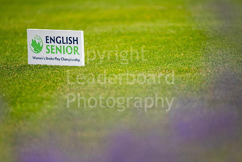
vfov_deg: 4.6
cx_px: 121
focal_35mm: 300
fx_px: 2017
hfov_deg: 6.9
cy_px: 81
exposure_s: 1/1600
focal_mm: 300
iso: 500
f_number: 4.5
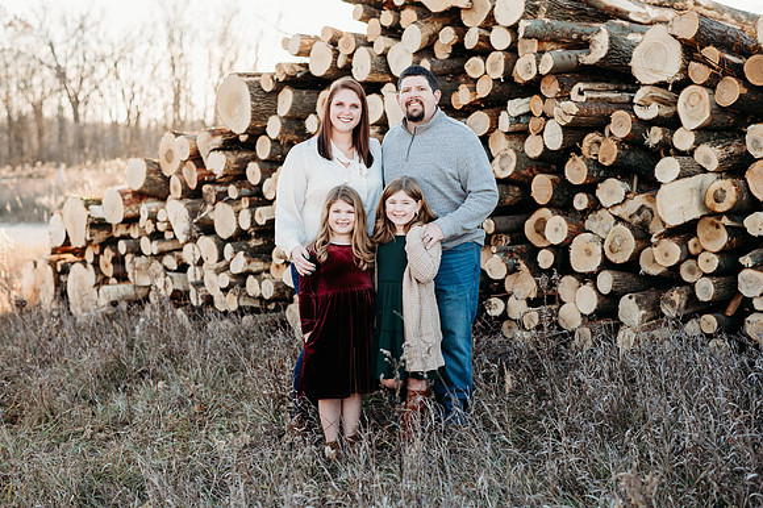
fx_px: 1229
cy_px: 254
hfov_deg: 34.5
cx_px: 382
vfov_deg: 23.4
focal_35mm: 58
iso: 400
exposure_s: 1/1000
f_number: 2.5
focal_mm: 58
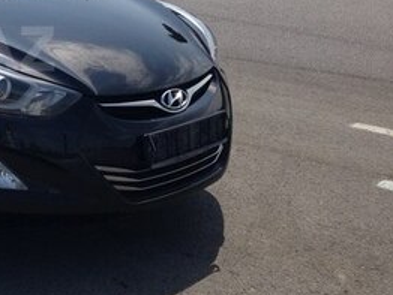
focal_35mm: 83
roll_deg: -0.1
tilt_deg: -12.7
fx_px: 943
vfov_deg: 17.6
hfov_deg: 21.6
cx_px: -99
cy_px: 49
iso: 50
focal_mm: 4.12
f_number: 2.4
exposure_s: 1/2008
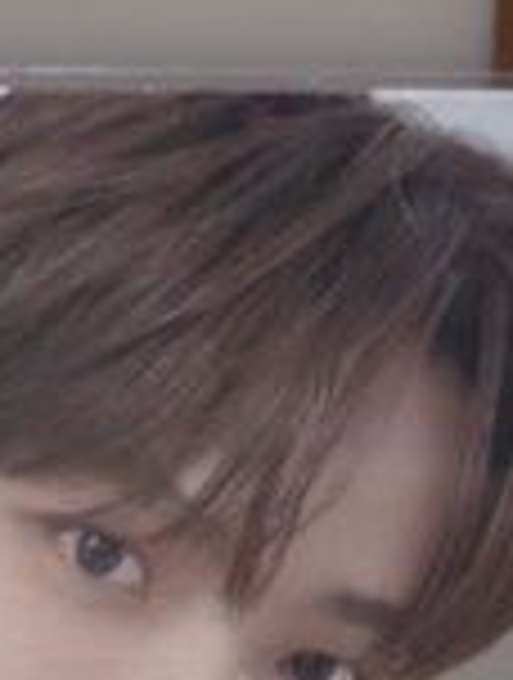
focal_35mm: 243
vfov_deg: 8.1
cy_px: 687
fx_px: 4781
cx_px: 202
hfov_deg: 6.1
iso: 160
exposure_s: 1/30
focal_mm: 7
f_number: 2.4
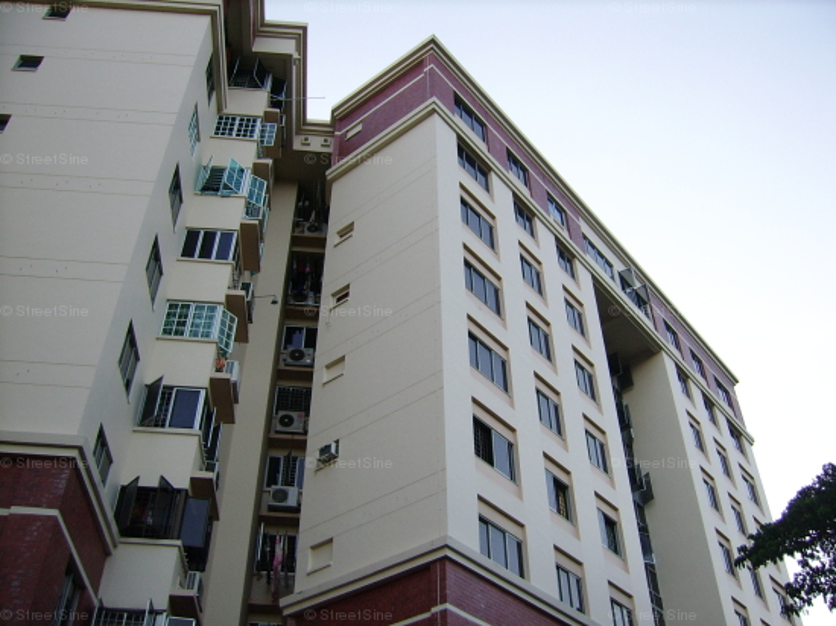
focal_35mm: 35
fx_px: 845
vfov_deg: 40.7
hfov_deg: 52.6
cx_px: 418
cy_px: 313
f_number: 2.8
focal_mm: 5.95
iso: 100
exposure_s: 1/136
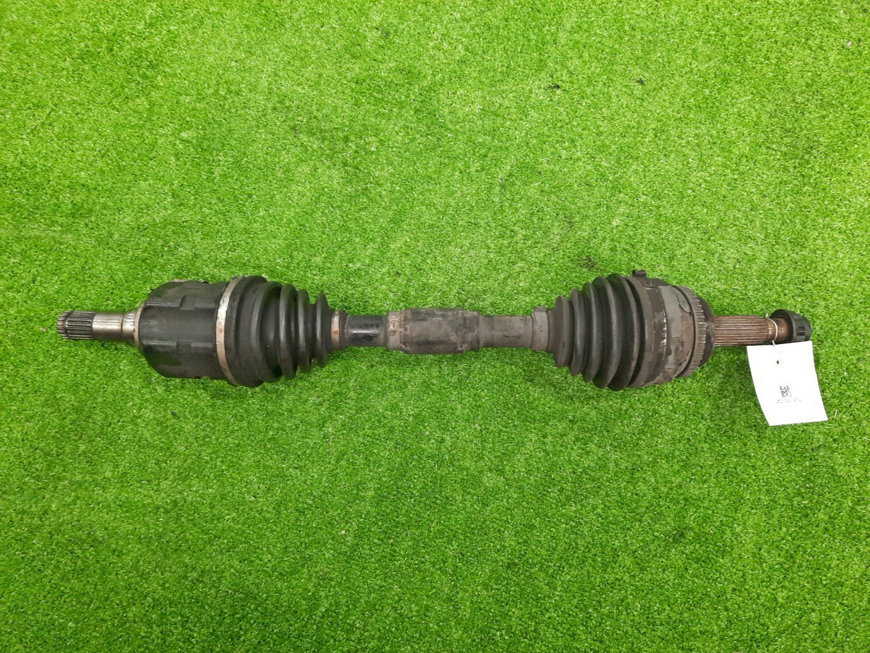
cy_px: 326
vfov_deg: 54.9
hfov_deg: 69.4
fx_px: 628
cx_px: 435
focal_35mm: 25
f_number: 2
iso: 298
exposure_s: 1/33
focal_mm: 4.6
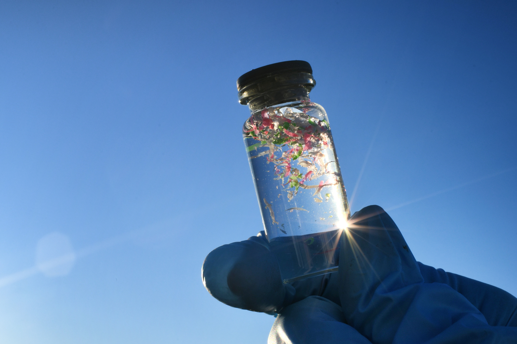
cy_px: 172
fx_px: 862
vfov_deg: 22.6
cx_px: 258
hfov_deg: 33.4
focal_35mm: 60
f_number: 22
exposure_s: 1/200
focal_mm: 40
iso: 250
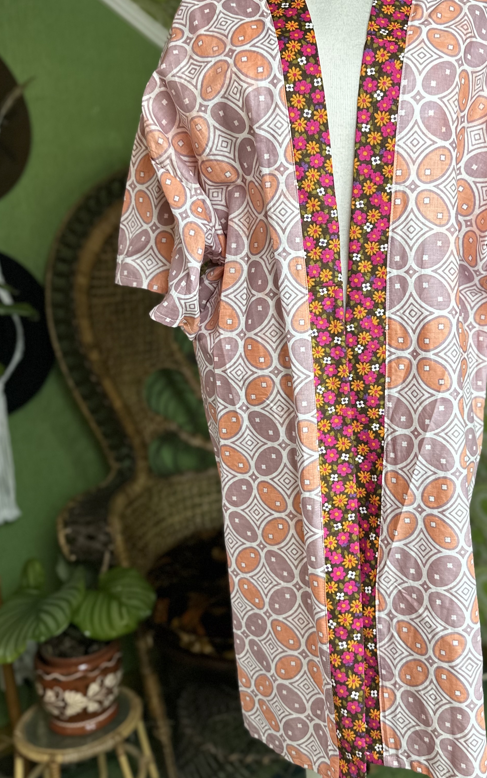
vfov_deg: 56.7
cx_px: 338
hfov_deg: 36.7
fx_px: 722
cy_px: 368
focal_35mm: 34
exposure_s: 1/100
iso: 160
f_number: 1.78
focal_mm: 6.86
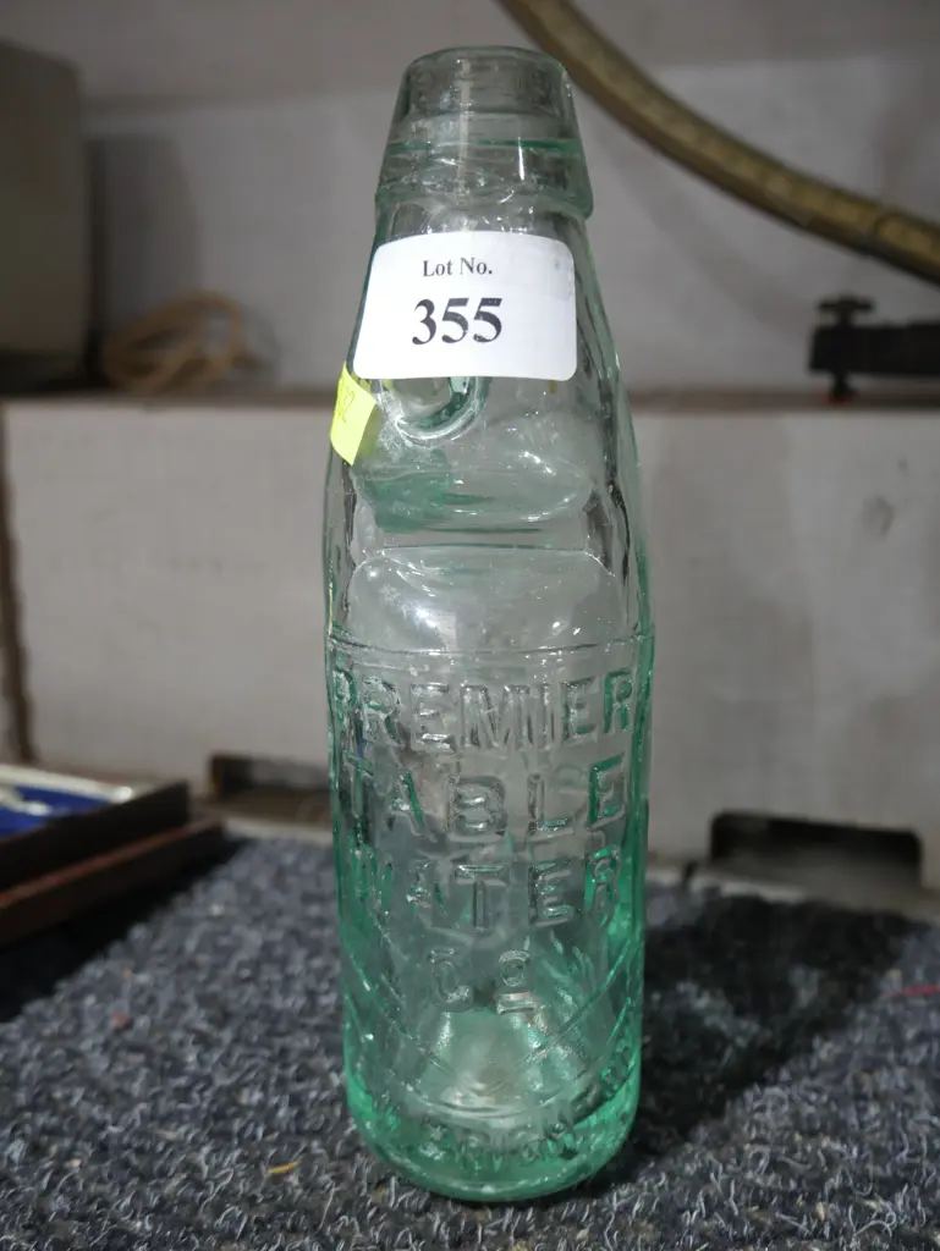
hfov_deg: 44.2
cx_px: 470
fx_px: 1158
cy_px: 626
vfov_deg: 56.8
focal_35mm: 32
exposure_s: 1/60
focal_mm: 16
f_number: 3.6
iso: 1000
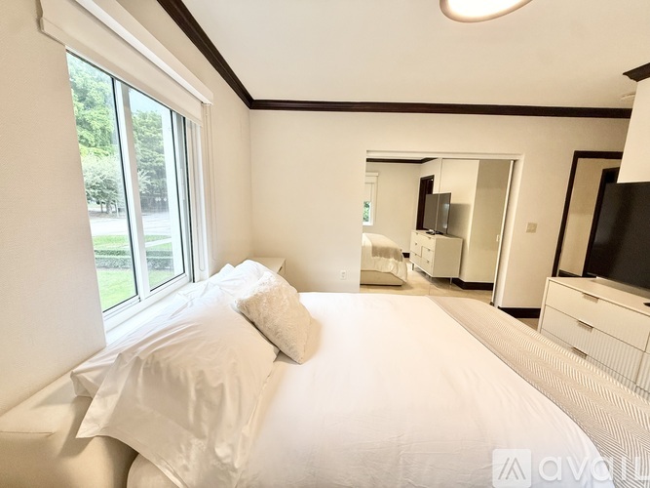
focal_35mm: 14
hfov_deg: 102.1
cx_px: 325
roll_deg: -1.2
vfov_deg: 85.7
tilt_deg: -9.6
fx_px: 263
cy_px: 244
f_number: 2.2
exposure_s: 1/120
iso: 200
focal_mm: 2.22
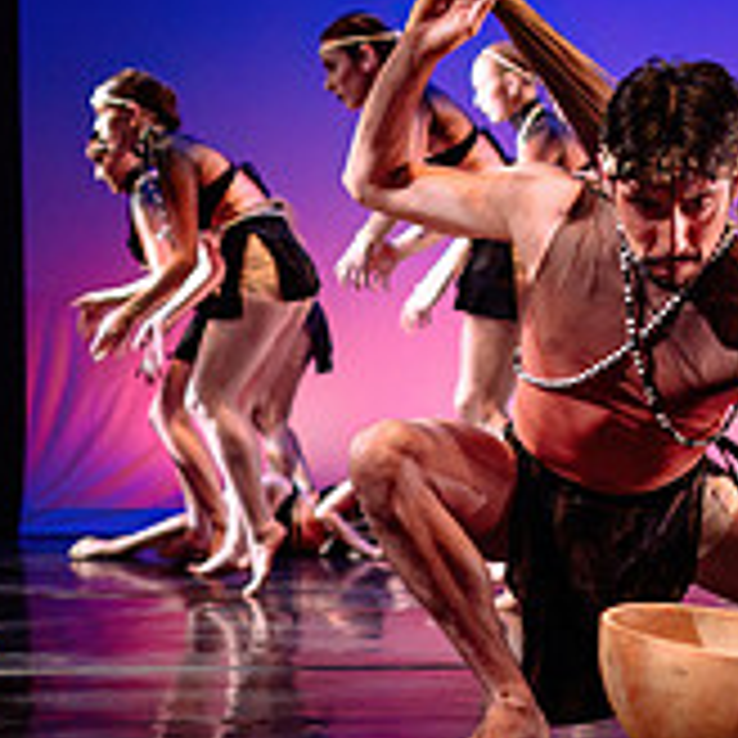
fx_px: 1737
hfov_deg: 23.8
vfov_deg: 23.7
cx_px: 518
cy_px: 563
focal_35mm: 72
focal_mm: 24
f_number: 1.4
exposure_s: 1/500
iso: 1000
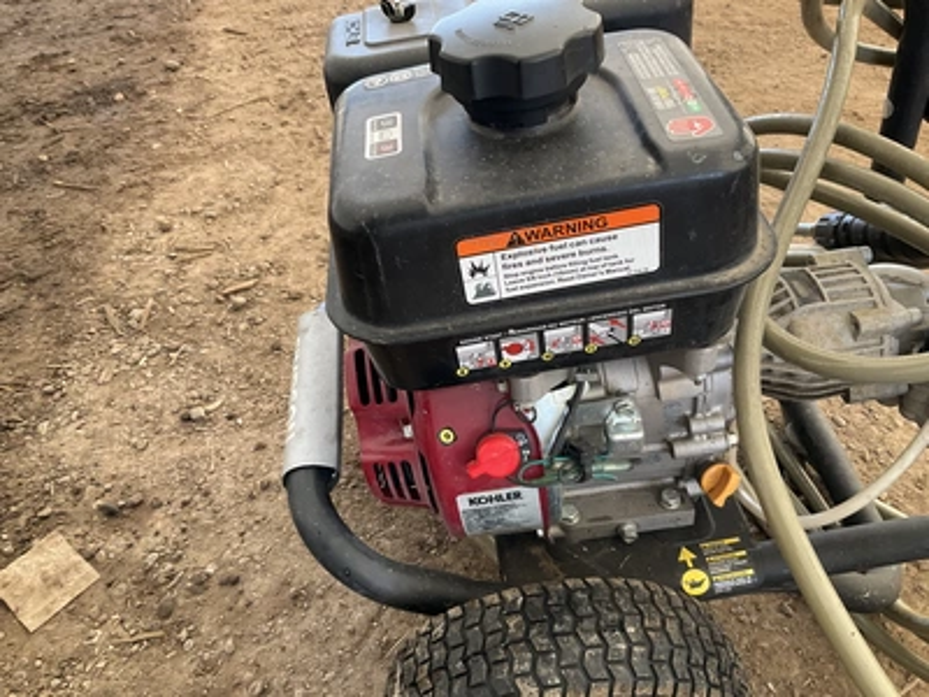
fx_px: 778
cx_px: 464
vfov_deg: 48.2
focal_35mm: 29
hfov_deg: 61.7
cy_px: 348
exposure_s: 1/122
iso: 50
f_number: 1.8
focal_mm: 3
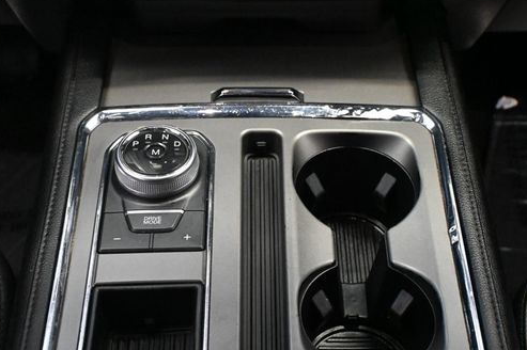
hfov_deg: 32.7
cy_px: 203
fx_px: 897
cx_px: 258
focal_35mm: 61
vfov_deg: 22.1
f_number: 5
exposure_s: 1/60
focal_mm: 31.5
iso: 8000
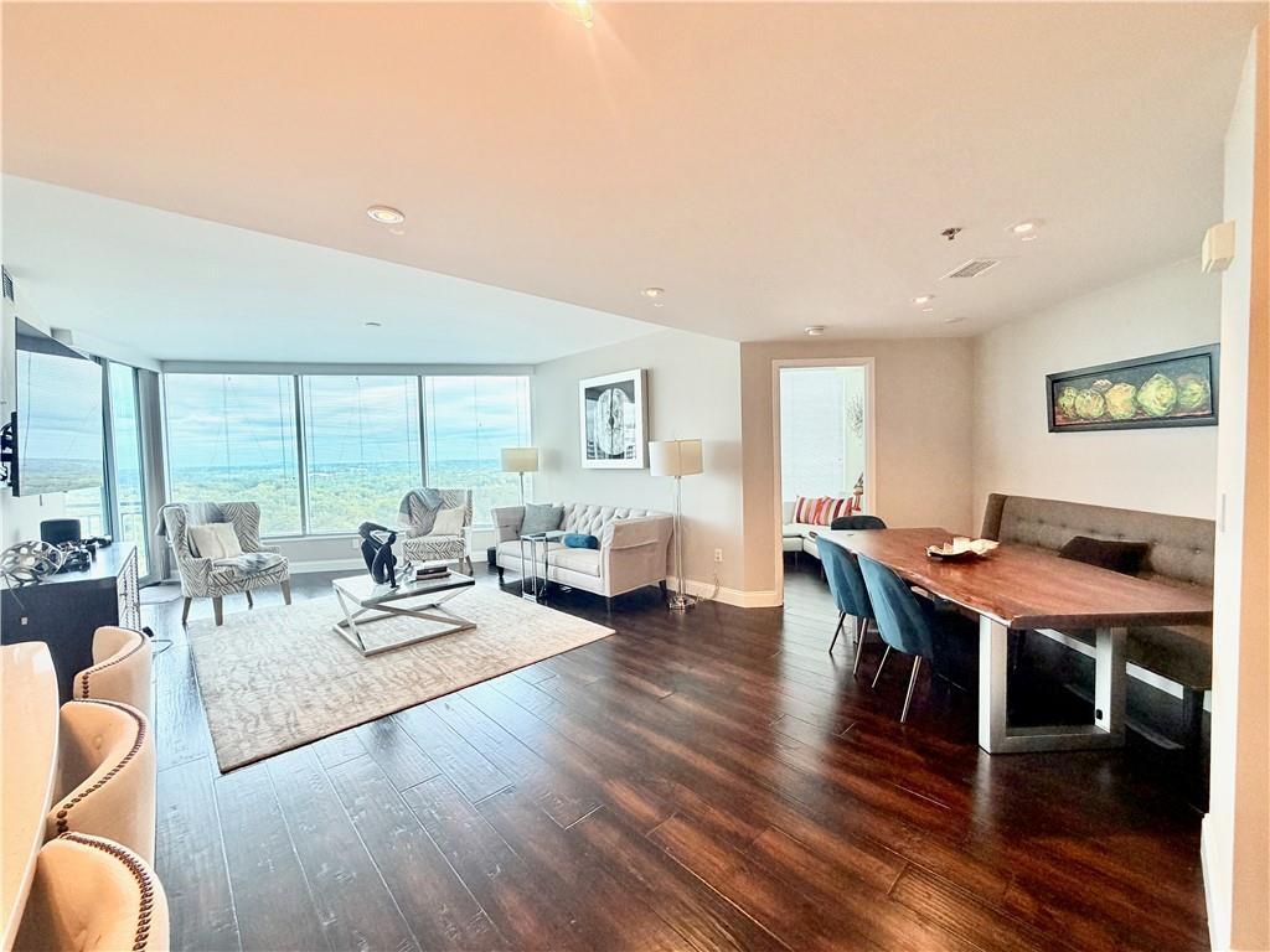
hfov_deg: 102.1
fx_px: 514
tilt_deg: -2.6
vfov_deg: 85.7
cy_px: 476
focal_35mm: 14
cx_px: 635
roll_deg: +1.5
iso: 200
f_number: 2.2
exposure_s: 1/120
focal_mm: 2.22
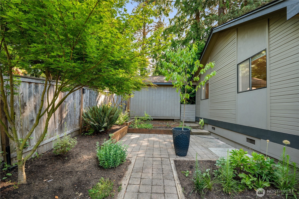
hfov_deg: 104.3
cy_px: 100
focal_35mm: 14
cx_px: 150
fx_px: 116
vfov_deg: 81.2
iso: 320
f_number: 5
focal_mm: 14
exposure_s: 1/60
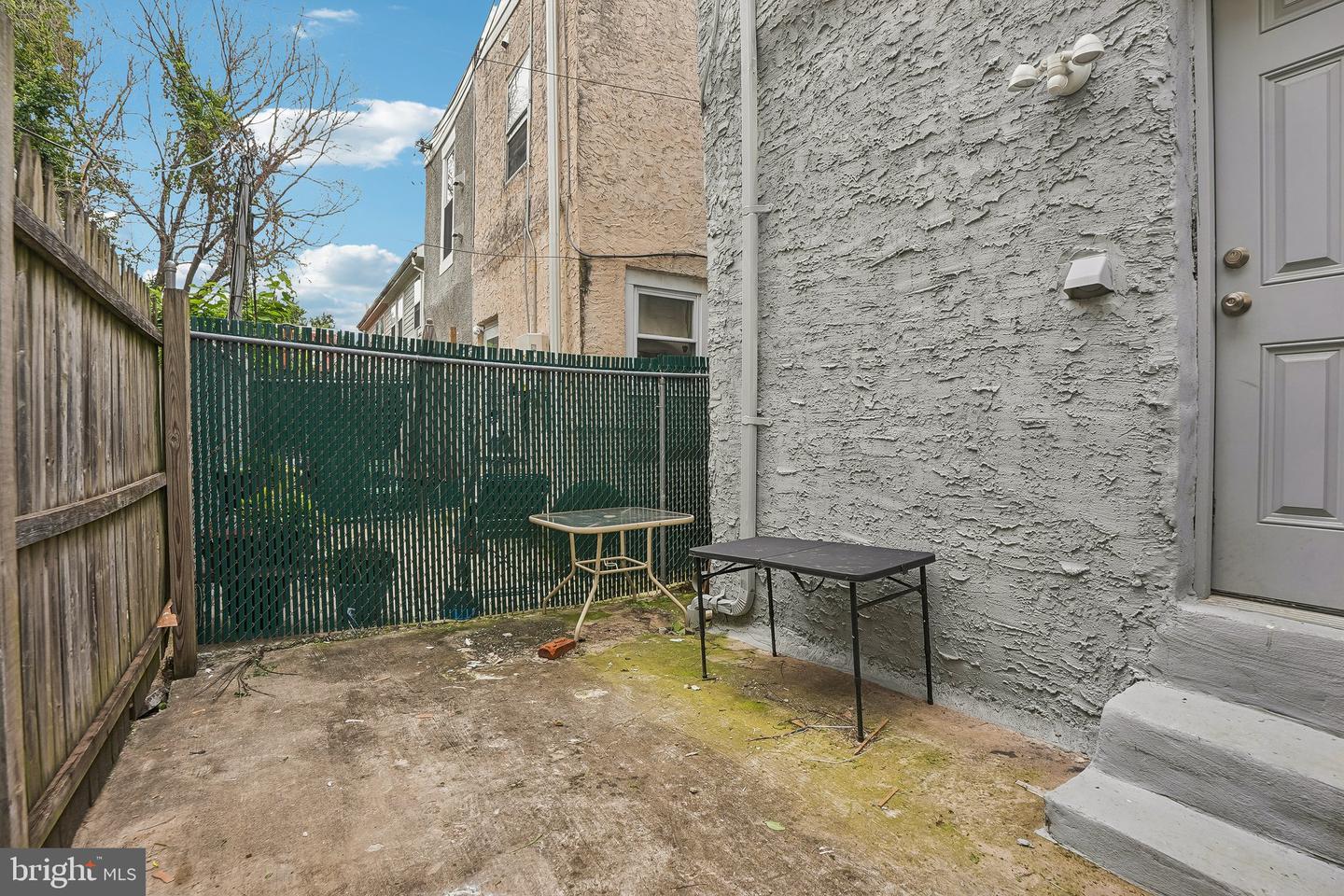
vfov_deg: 73.7
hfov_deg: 96.7
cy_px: 448
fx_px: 597
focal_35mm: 16
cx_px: 672
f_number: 8
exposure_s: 1/30
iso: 100
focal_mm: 16
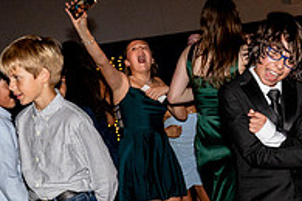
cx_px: 265
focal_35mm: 92
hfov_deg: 21.7
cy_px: 208
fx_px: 772
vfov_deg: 14.6
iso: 1250
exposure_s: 1/100
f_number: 4
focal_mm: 31
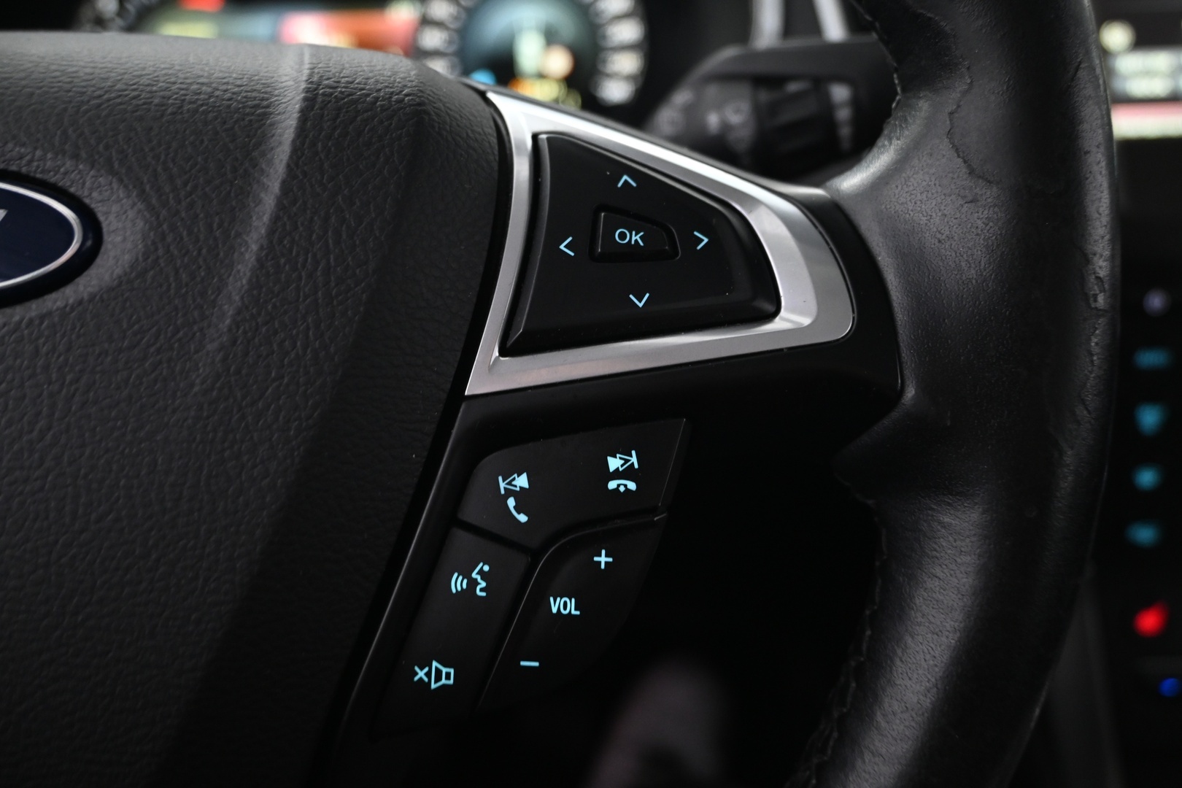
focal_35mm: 30
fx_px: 985
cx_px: 591
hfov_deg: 61.9
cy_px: 394
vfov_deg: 43.6
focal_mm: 20
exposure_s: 1/10
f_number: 3.8
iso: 1600
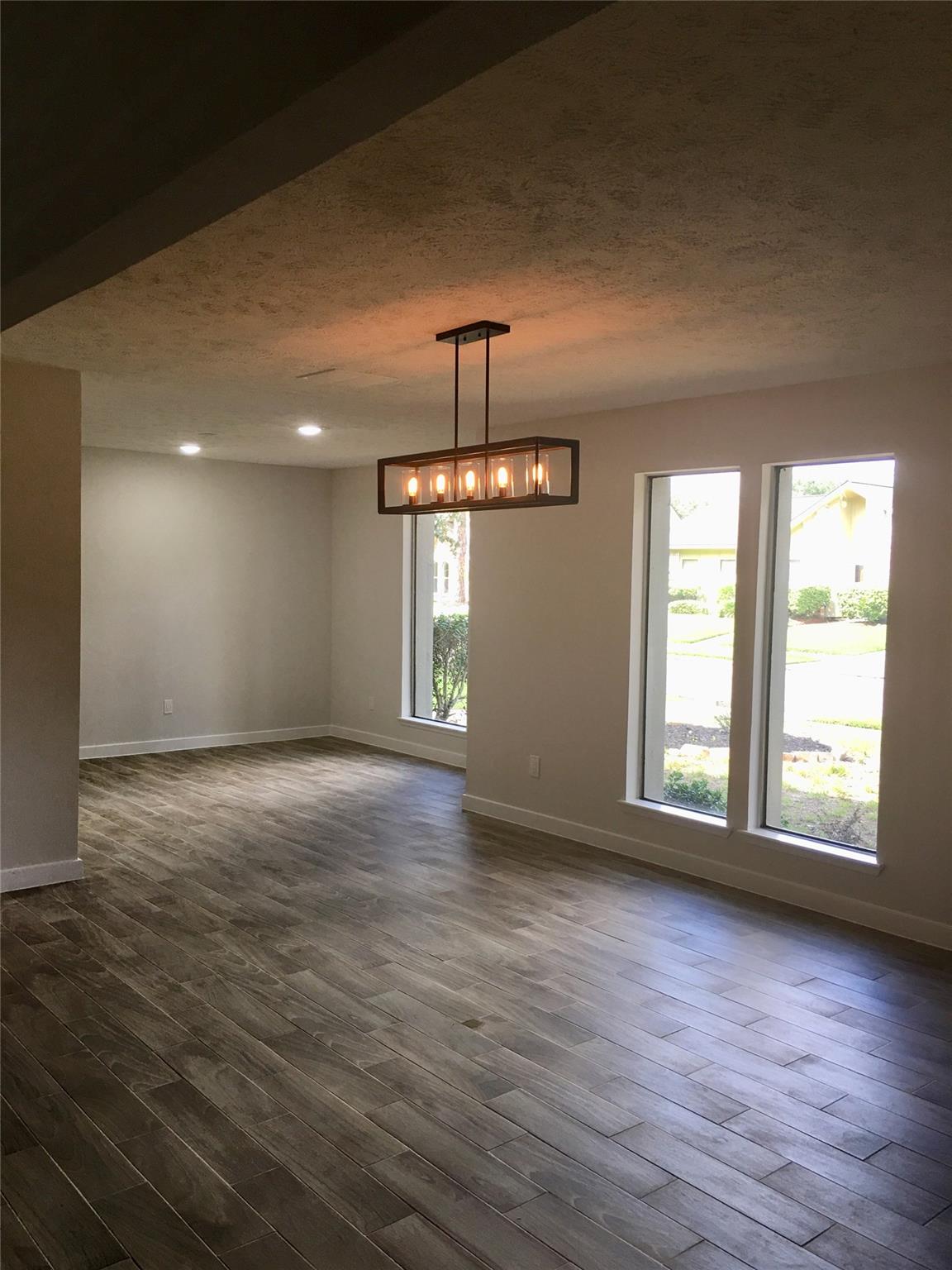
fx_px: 1063
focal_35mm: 29
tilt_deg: -1.4
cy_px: 635
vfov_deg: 61.7
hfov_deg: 48.2
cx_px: 476
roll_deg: -1.2
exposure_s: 1/30
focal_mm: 4.15
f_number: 2.2
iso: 25
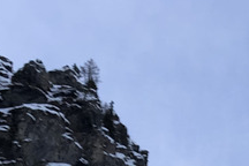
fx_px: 1120
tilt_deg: +20.6
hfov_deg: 12.5
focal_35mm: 162
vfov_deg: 7.5
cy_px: 481
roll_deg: +1.2
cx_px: 251
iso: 20
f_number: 1.8
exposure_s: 1/545
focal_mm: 4
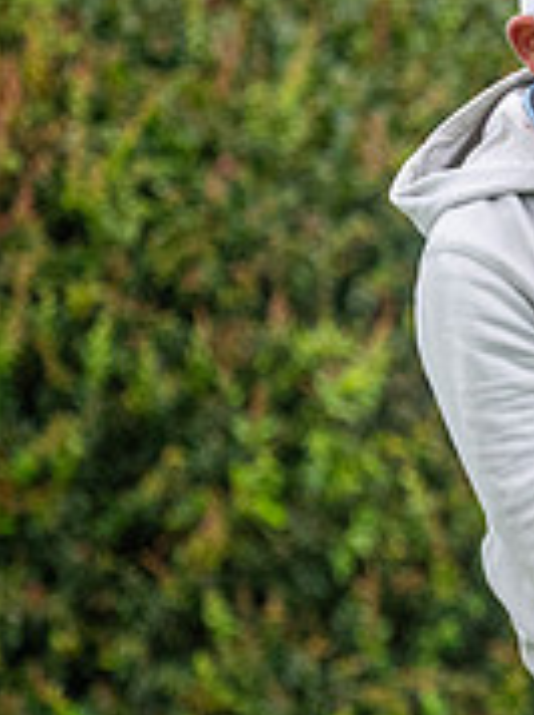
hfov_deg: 1.1
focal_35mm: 1412
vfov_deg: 1.4
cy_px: 410
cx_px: 1120
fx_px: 29113
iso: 800
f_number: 4
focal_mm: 300
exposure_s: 1/1250
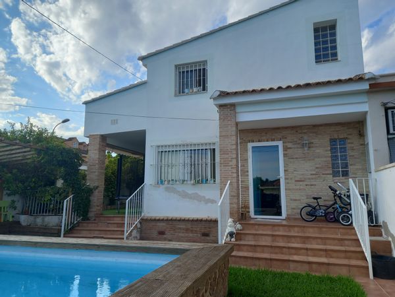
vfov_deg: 54.9
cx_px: 198
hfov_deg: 69.4
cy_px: 148
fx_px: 285
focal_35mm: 25
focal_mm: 4.6
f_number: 2
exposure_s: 1/471
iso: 25
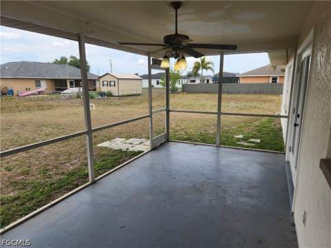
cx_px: 166
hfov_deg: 73.9
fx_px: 220
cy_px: 124
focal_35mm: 23
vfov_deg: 58.9
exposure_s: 1/648
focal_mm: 5.4
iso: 20
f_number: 1.8
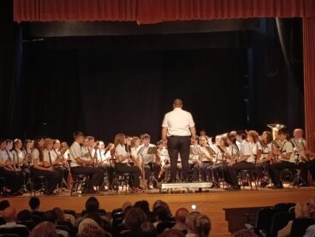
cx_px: 158
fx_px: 583
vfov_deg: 23.0
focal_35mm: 64
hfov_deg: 30.2
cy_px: 118
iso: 1600
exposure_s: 1/25
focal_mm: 6.14
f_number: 1.6
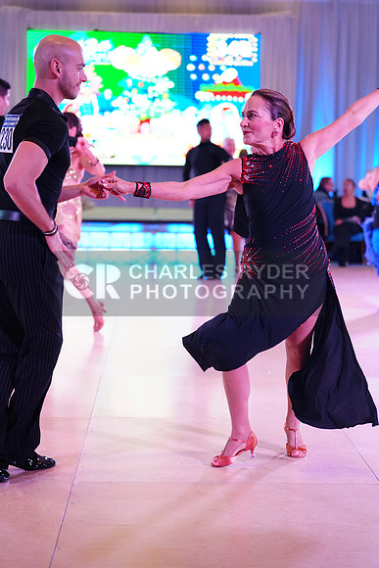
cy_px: 284
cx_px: 190
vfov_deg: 28.8
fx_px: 1105
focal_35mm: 70
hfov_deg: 19.5
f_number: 2.8
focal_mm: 70
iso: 2500
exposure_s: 1/400
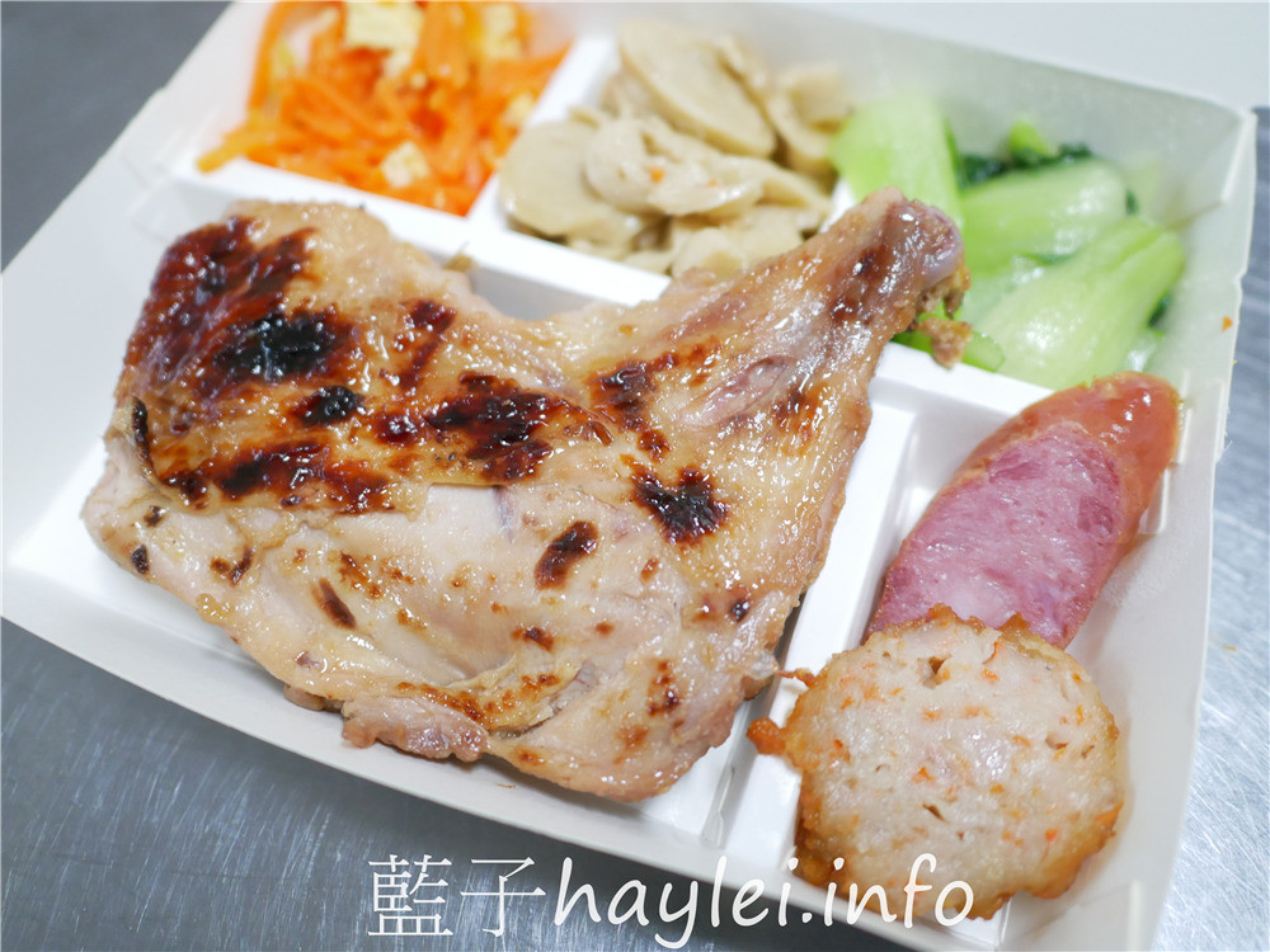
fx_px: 1101
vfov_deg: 46.8
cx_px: 635
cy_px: 476
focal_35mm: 30
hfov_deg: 60.0
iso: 640
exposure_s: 1/60
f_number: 1.7
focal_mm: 15
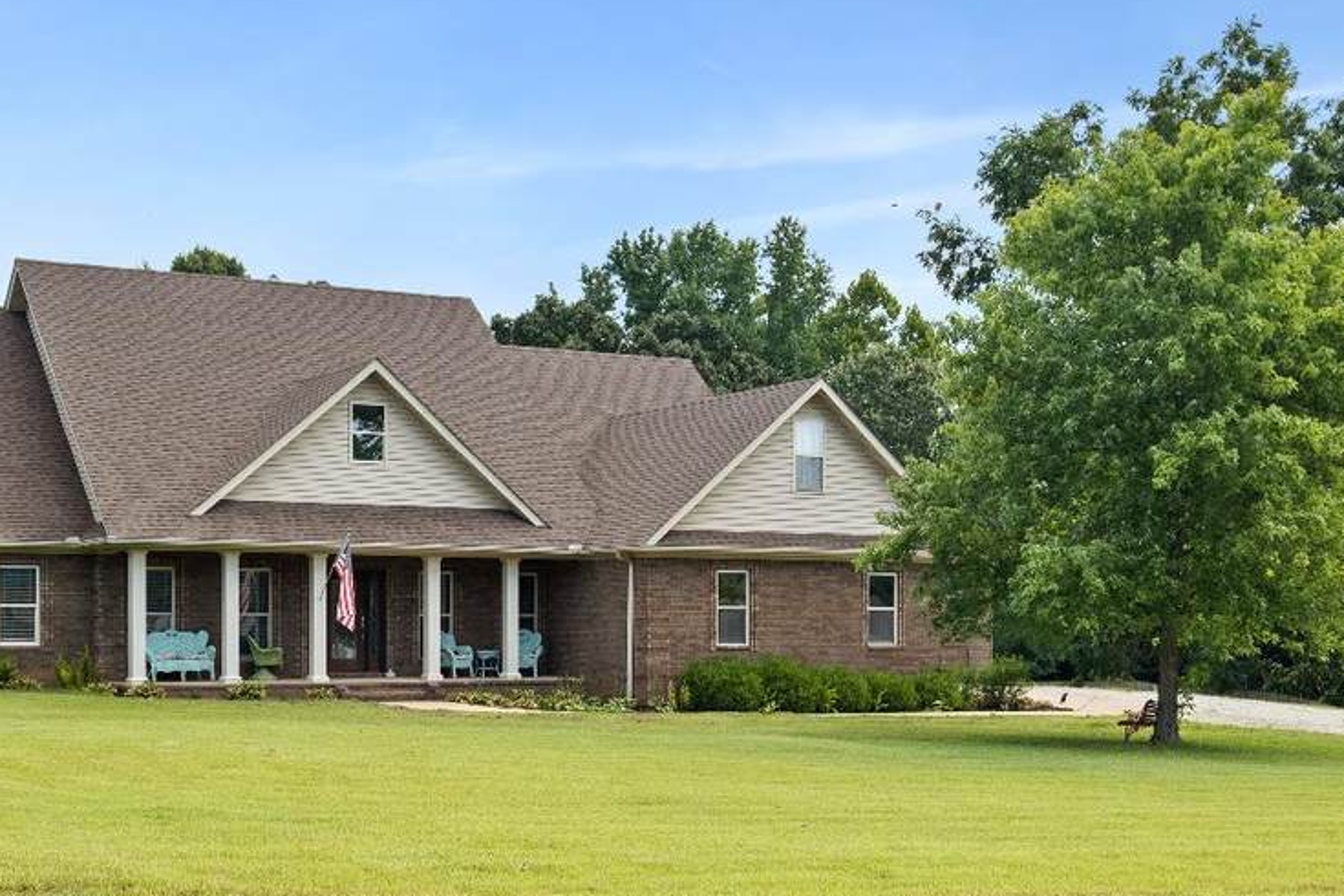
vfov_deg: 24.8
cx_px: 640
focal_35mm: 54
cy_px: 665
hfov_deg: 36.9
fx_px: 2016
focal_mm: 31
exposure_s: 1/1250
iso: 1000
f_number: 5.6
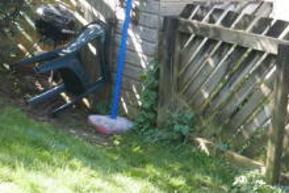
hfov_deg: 19.8
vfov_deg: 13.6
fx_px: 811
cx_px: 20
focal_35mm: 101
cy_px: 96
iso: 1600
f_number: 4.5
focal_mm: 15.4
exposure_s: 1/640
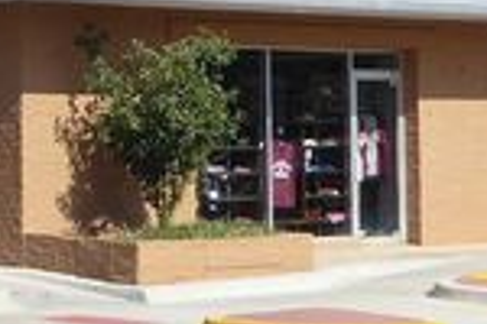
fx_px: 2394
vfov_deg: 7.7
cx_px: -188
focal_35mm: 177
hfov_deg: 11.3
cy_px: 0
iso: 80
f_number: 3.5
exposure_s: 1/640
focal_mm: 5.4
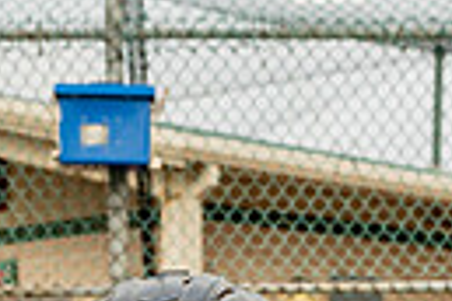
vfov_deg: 9.6
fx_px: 1532
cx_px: 196
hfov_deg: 16.8
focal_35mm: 122
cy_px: 784
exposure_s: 1/250
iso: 80
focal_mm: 35
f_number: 5.6
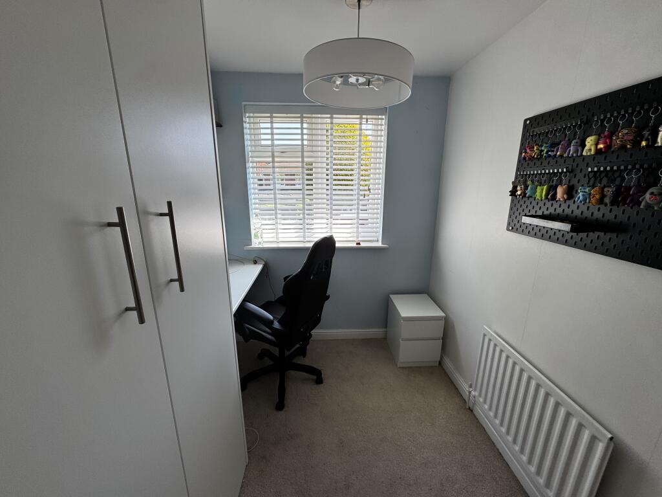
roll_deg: -0.7
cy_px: 248
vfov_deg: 85.7
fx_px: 268
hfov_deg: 102.1
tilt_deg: -13.5
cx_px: 331
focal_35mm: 14
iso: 40
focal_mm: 2.22
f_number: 2.2
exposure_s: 1/153
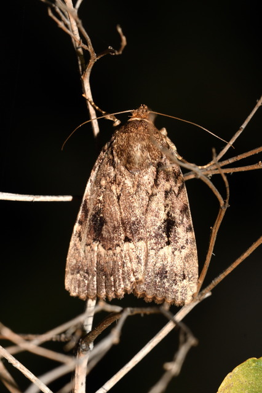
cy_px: 196
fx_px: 2459
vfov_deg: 9.2
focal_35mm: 225
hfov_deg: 6.1
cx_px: 131
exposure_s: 1/250
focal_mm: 150
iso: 400
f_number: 11
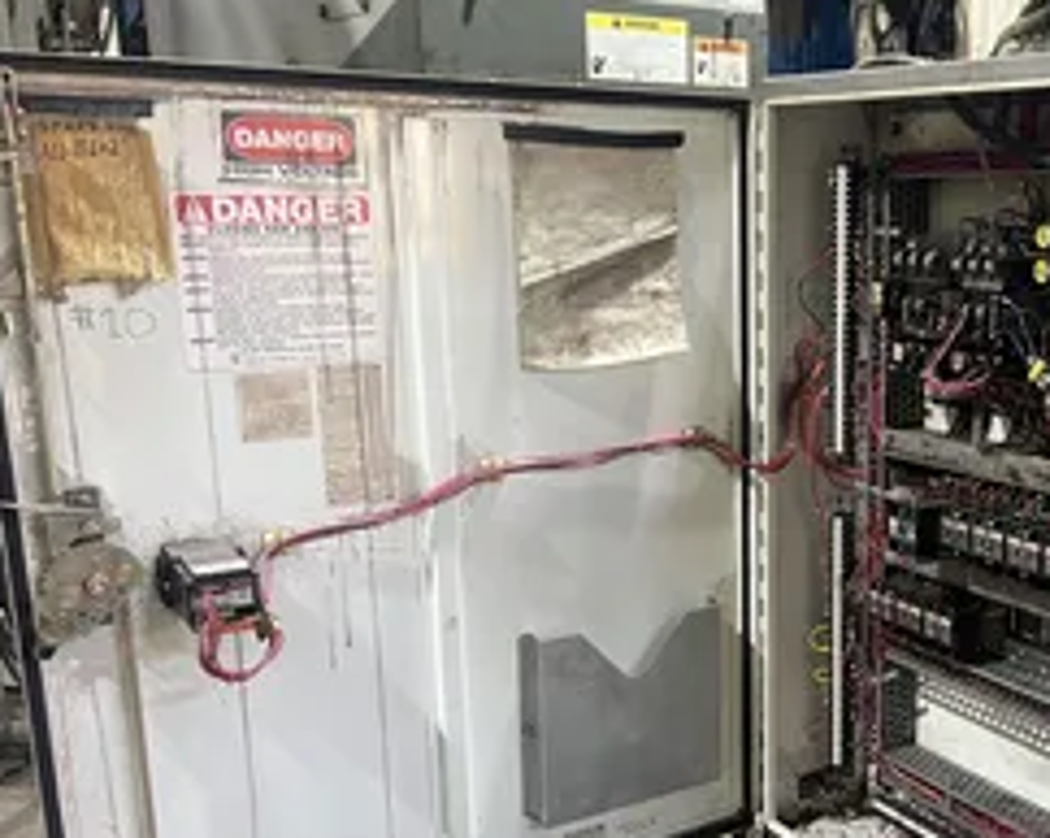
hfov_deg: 42.0
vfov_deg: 35.5
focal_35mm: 42
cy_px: 512
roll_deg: -0.5
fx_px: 1304
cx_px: 837
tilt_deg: -15.3
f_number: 1.5
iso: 125
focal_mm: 5.7
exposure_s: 1/72
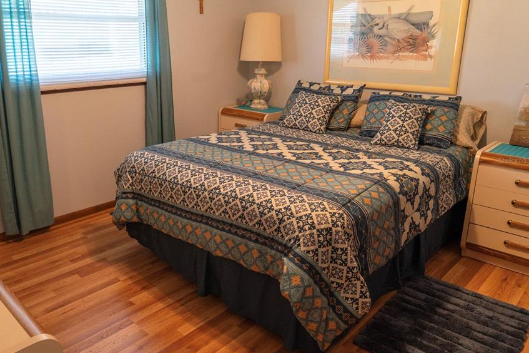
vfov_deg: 44.9
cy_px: 160
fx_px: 426
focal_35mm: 29
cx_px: 214
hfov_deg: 63.2
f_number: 5.6
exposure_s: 1/80
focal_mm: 24
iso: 1000
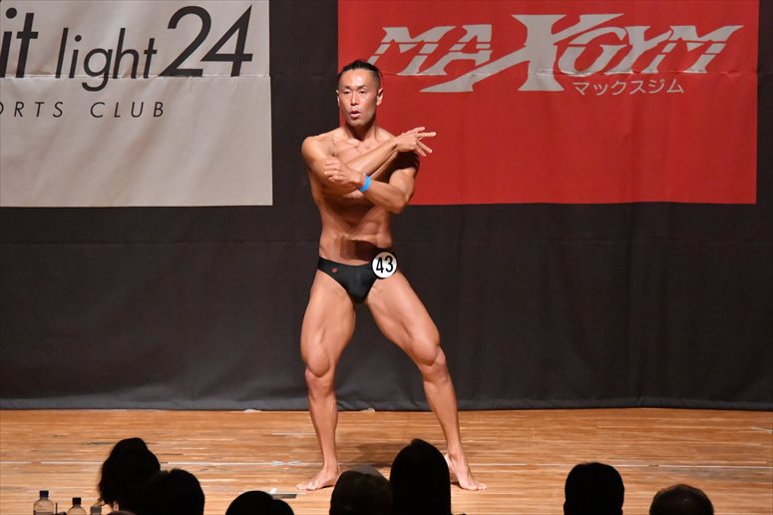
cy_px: 258
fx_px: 5795
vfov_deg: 5.1
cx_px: 386
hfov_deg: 7.6
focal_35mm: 270
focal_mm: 180
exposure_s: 1/400
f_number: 5.6
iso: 12800
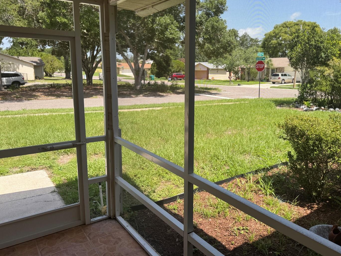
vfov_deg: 49.7
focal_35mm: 28
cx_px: 195
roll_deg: -0.5
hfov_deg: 63.1
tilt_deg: -9.7
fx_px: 276
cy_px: 118
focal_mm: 6.76
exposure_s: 1/1059
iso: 80
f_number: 1.78
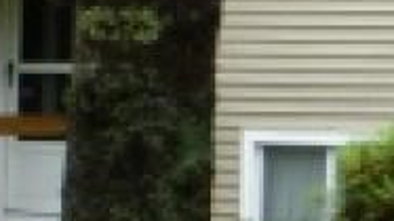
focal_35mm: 173
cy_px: 8
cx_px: 1020
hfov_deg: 10.3
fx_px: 1807
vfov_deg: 7.0
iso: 80
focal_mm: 5.2
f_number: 3.3
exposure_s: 1/60
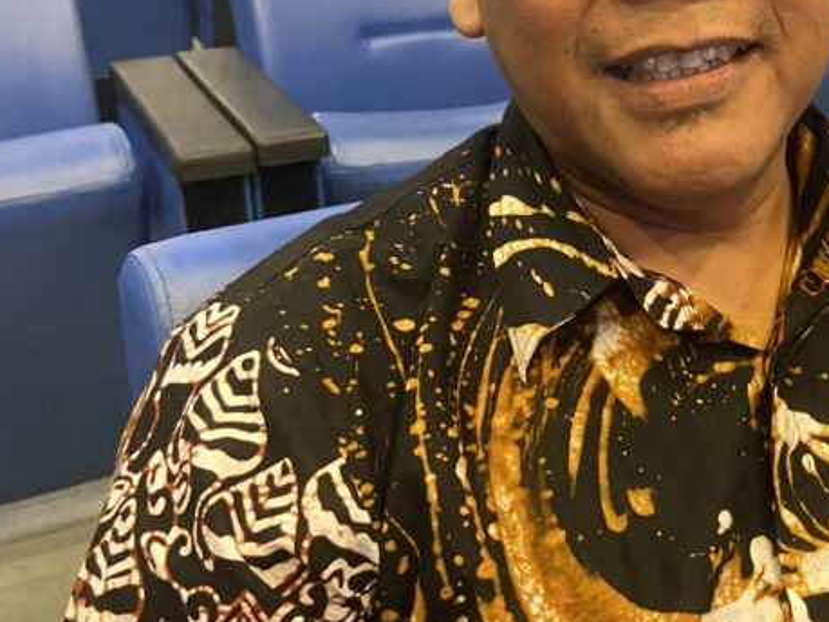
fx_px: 1389
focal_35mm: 58
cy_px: 195
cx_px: 793
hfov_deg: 31.2
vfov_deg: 25.1
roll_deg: -2.2
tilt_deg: -20.7
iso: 640
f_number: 1.8
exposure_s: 1/25
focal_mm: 4.25
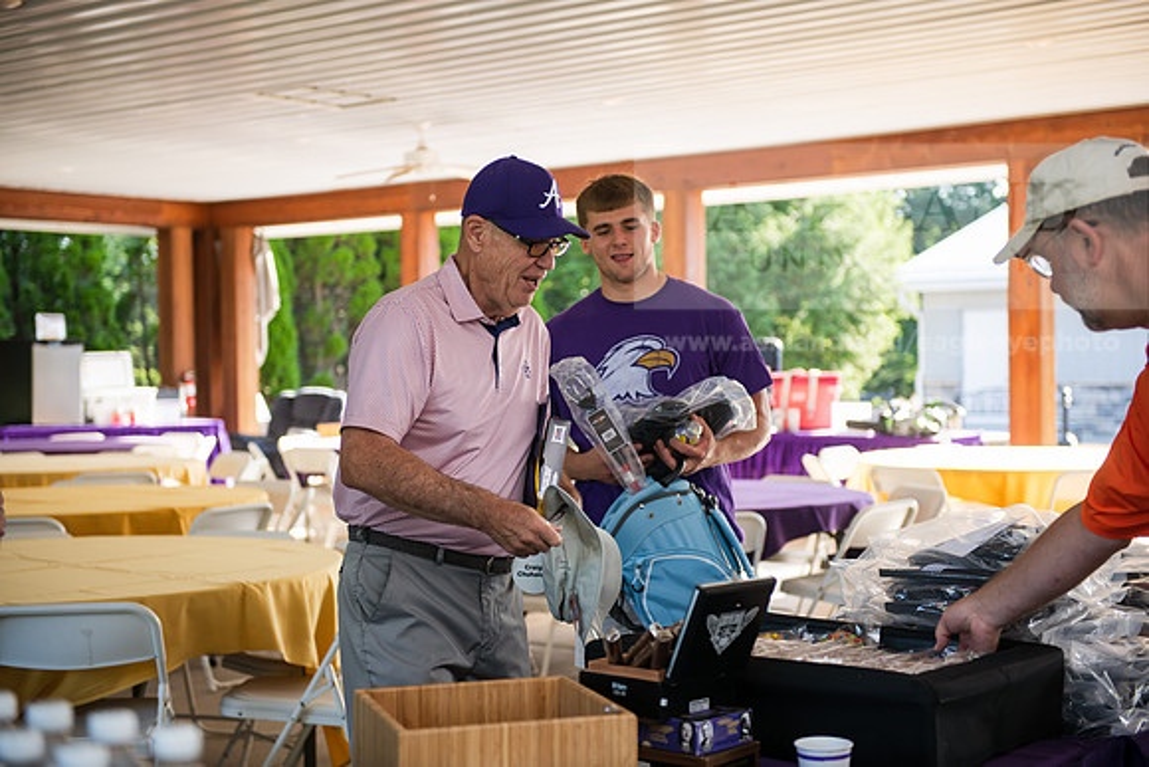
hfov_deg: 35.6
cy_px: 384
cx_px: 574
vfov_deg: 24.2
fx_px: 1788
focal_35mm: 56
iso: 160
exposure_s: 1/250
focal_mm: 56
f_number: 3.2
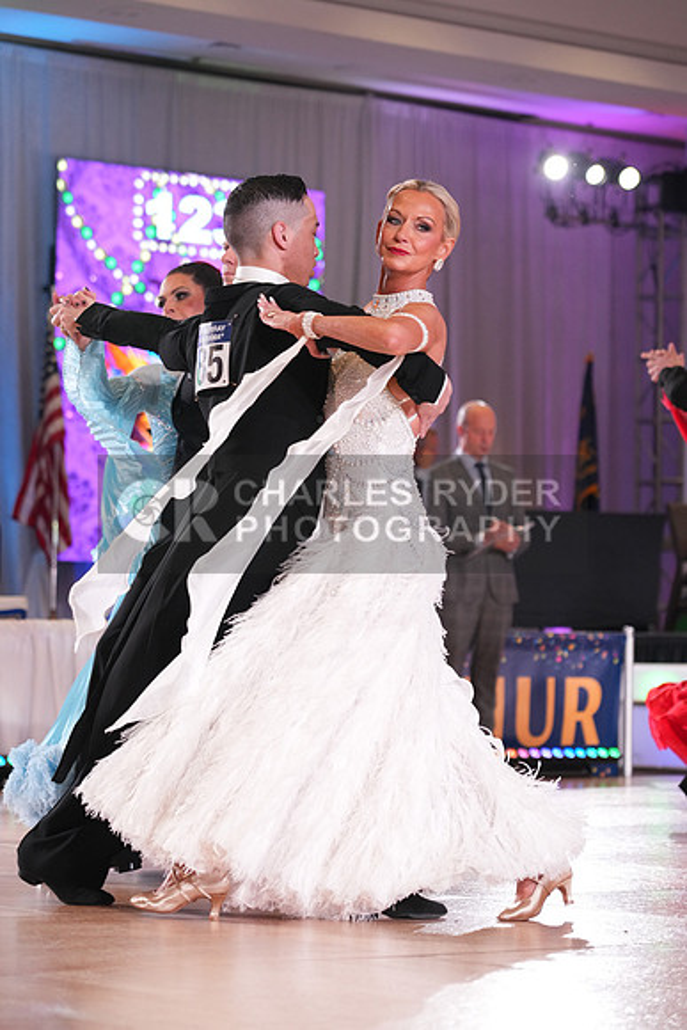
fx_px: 3004
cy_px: 515
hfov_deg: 13.0
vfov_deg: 19.5
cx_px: 344
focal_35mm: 105
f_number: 4
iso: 2500
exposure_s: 1/400
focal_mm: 105
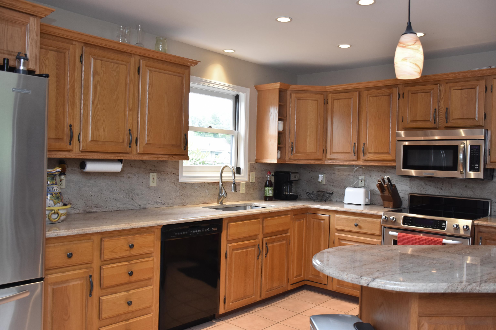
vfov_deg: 43.6
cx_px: 248
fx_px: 413
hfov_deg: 61.9
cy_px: 165
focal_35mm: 30
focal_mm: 20
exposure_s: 1/60
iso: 560
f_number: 4
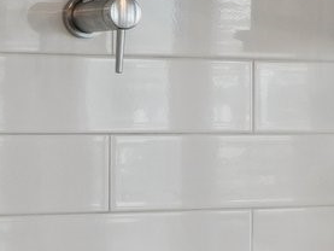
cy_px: 168
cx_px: 973
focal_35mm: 220
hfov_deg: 7.9
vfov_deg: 6.8
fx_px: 2124
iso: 500
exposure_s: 1/250
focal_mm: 31
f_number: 8
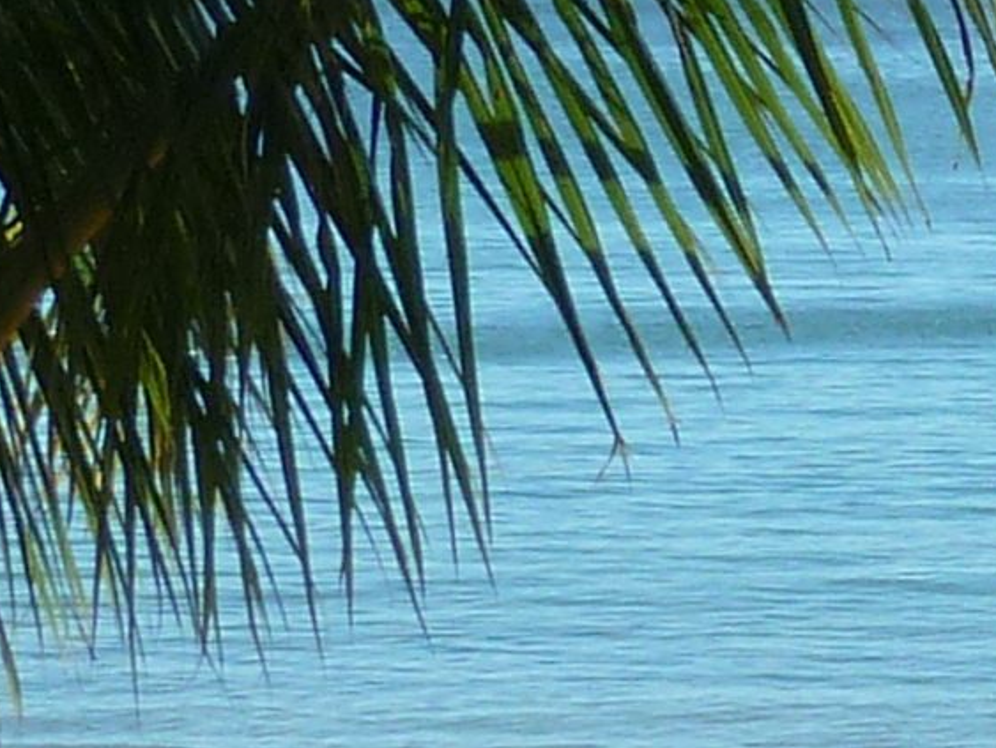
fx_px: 6133
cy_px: 515
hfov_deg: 8.3
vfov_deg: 7.0
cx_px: 2662
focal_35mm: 213
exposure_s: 1/1000
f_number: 3.4
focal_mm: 5
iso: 100
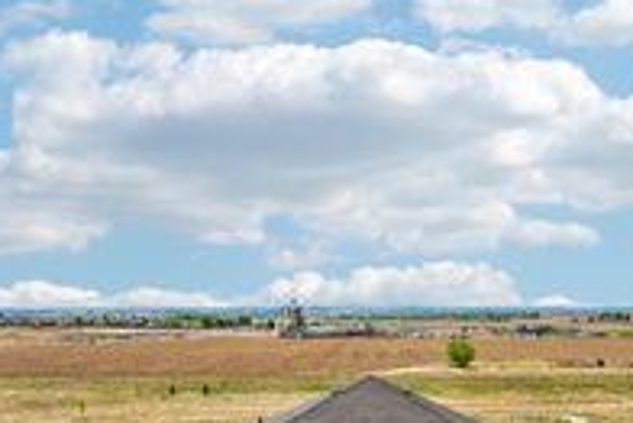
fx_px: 985
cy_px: 379
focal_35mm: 56
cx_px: 378
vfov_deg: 23.6
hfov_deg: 35.5
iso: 110
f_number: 2.8
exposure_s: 1/2500
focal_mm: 8.4
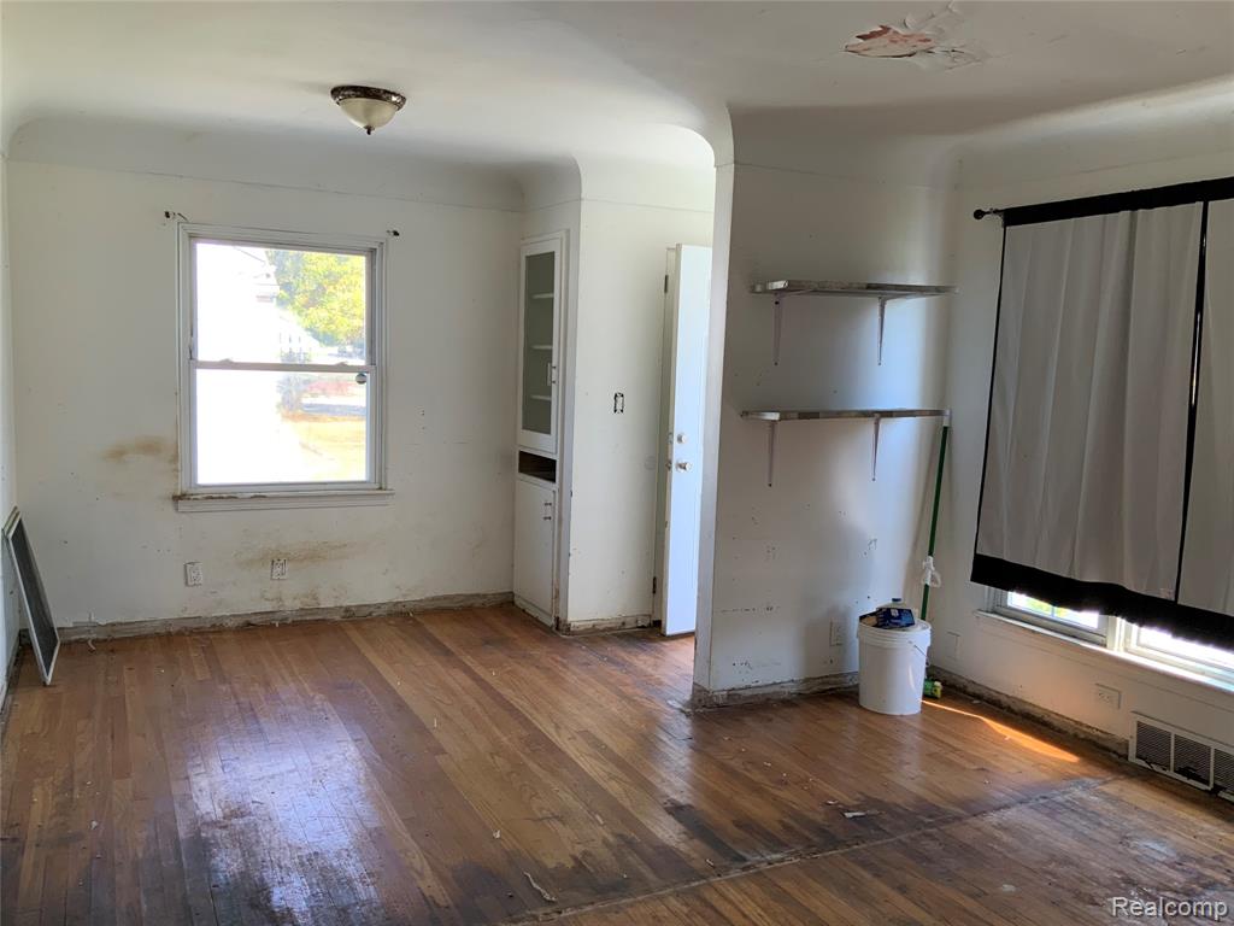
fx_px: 1034
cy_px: 463
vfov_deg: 48.2
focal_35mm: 29
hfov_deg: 61.7
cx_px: 617
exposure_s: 1/120
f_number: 1.8
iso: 50
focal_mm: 3
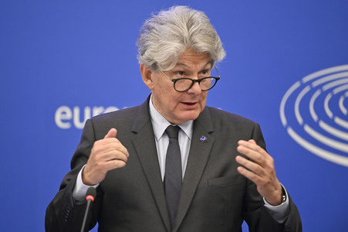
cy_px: 116
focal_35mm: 180
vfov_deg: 7.6
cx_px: 174
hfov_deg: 11.4
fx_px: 1739
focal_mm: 180
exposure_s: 1/320
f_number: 2.8
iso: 2000
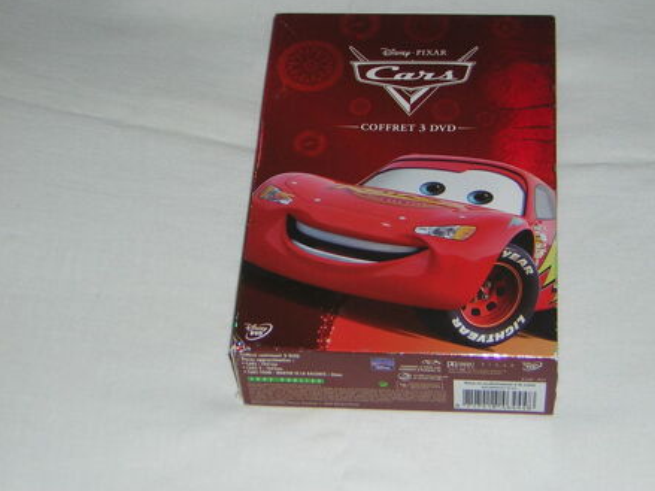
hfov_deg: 24.1
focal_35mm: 81
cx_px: 357
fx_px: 1532
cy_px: 225
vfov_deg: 18.2
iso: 50
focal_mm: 9.6
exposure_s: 1/60.1
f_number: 3.8
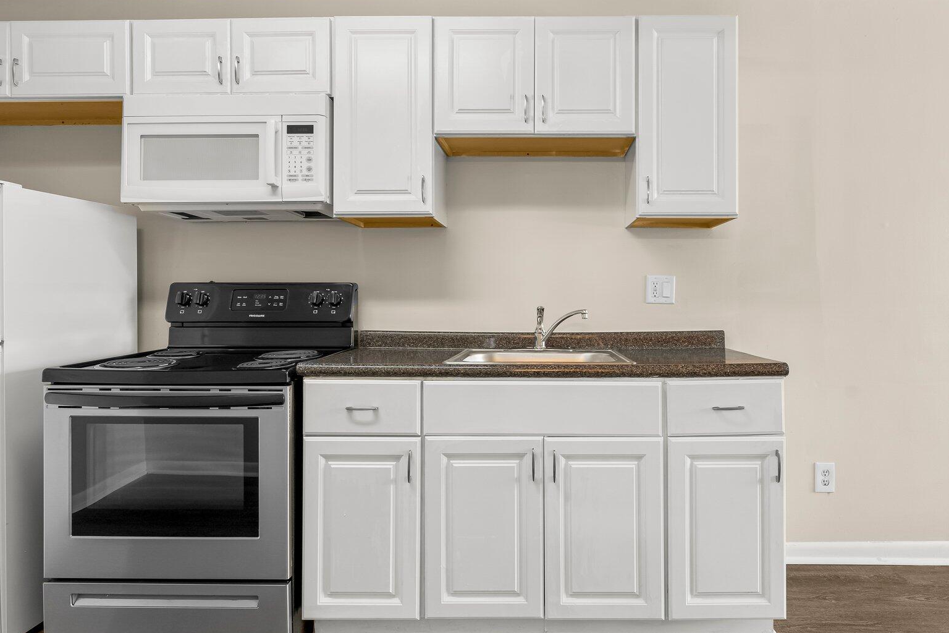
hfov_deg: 82.0
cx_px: 542
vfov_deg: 60.5
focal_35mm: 21
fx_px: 541
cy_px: 288
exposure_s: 1/8
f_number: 8
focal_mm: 15.4
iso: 400
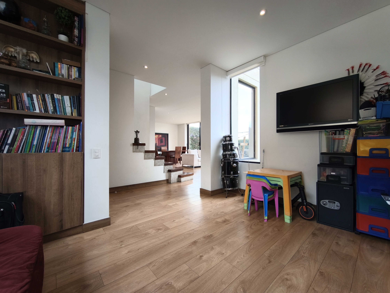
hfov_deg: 98.2
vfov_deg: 81.7
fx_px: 169
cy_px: 146
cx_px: 195
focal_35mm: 15
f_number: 2.2
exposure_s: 1/122
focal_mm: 1.91
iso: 50
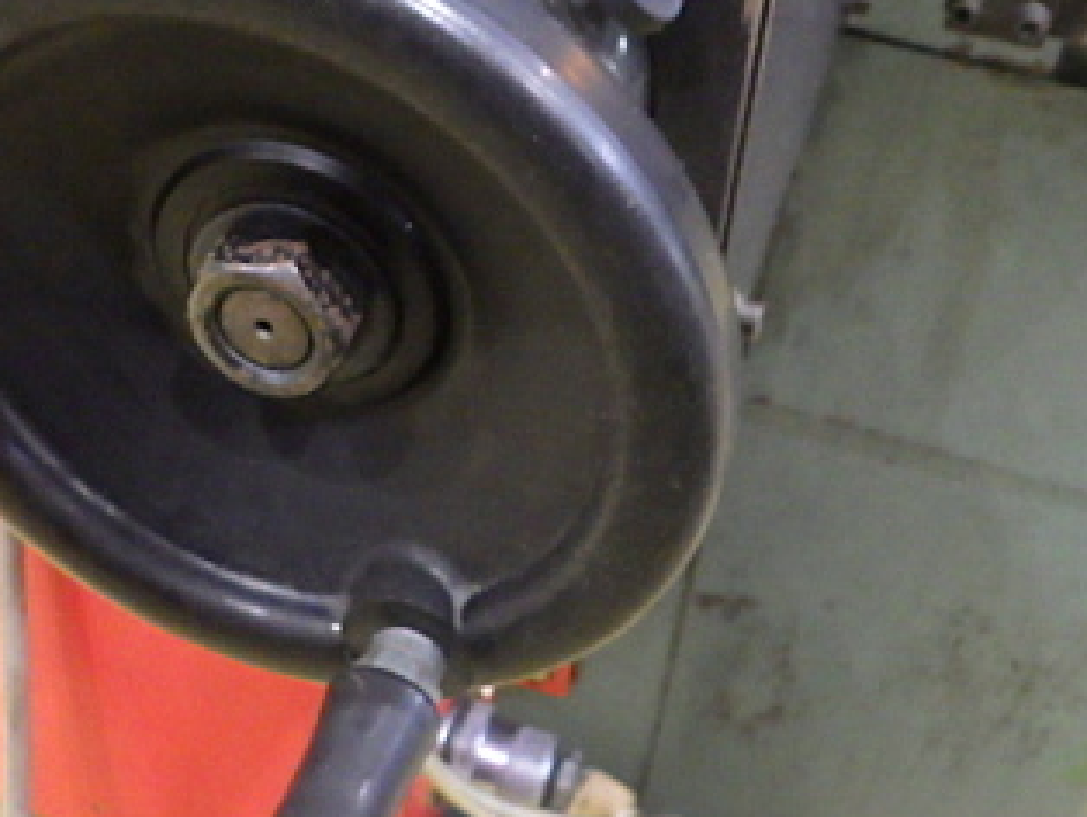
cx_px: 388
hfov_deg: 33.5
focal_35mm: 57
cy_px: 350
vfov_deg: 25.7
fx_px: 1791
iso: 1600
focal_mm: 5
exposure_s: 1/25
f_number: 3.5
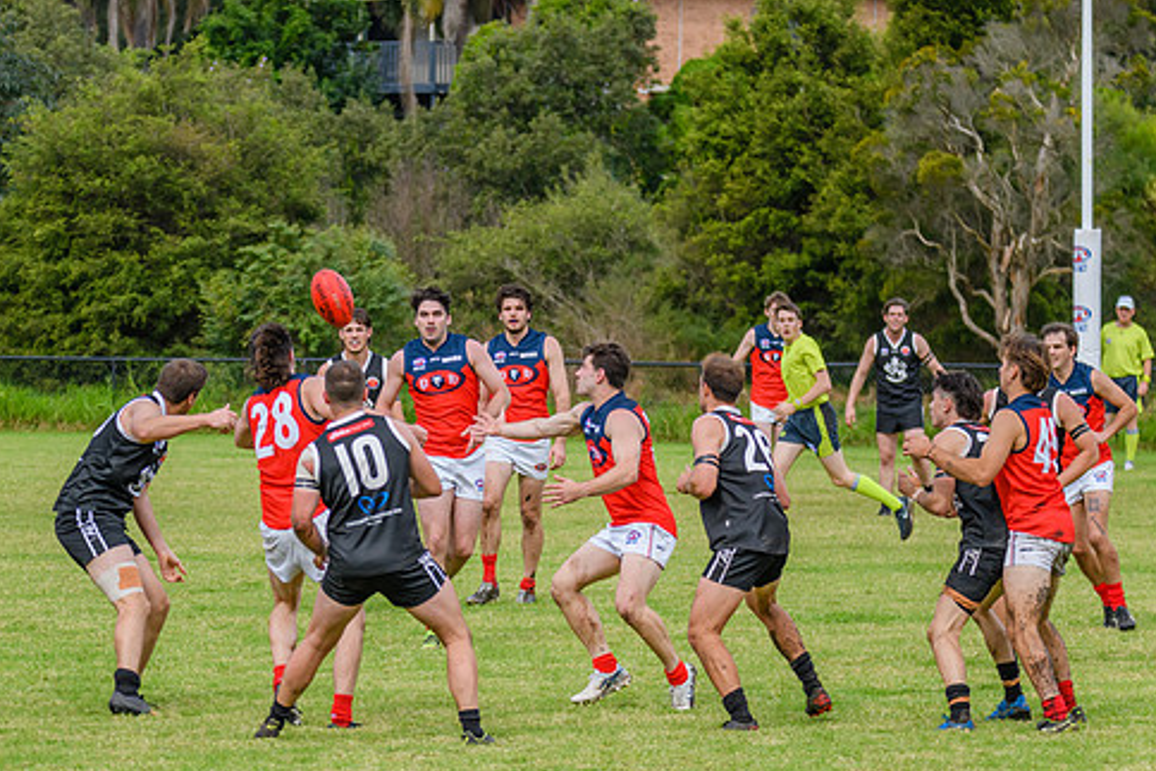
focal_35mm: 236
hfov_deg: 8.7
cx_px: 468
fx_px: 7580
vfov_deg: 5.8
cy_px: 361
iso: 800
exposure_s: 1/2000
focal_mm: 150
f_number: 5.6
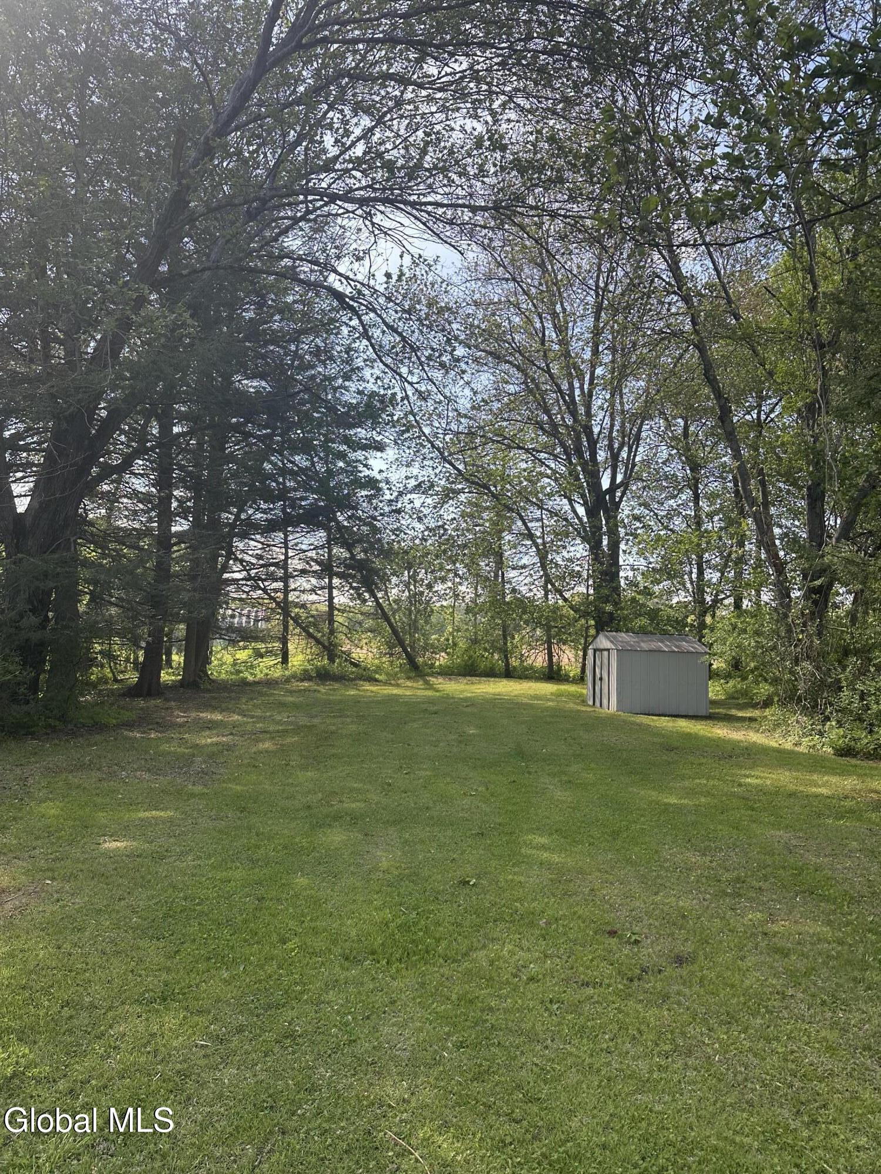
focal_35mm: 24
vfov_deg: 71.6
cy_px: 587
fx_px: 814
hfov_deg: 56.8
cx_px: 440
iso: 80
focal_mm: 6.86
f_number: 1.78
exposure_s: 1/756
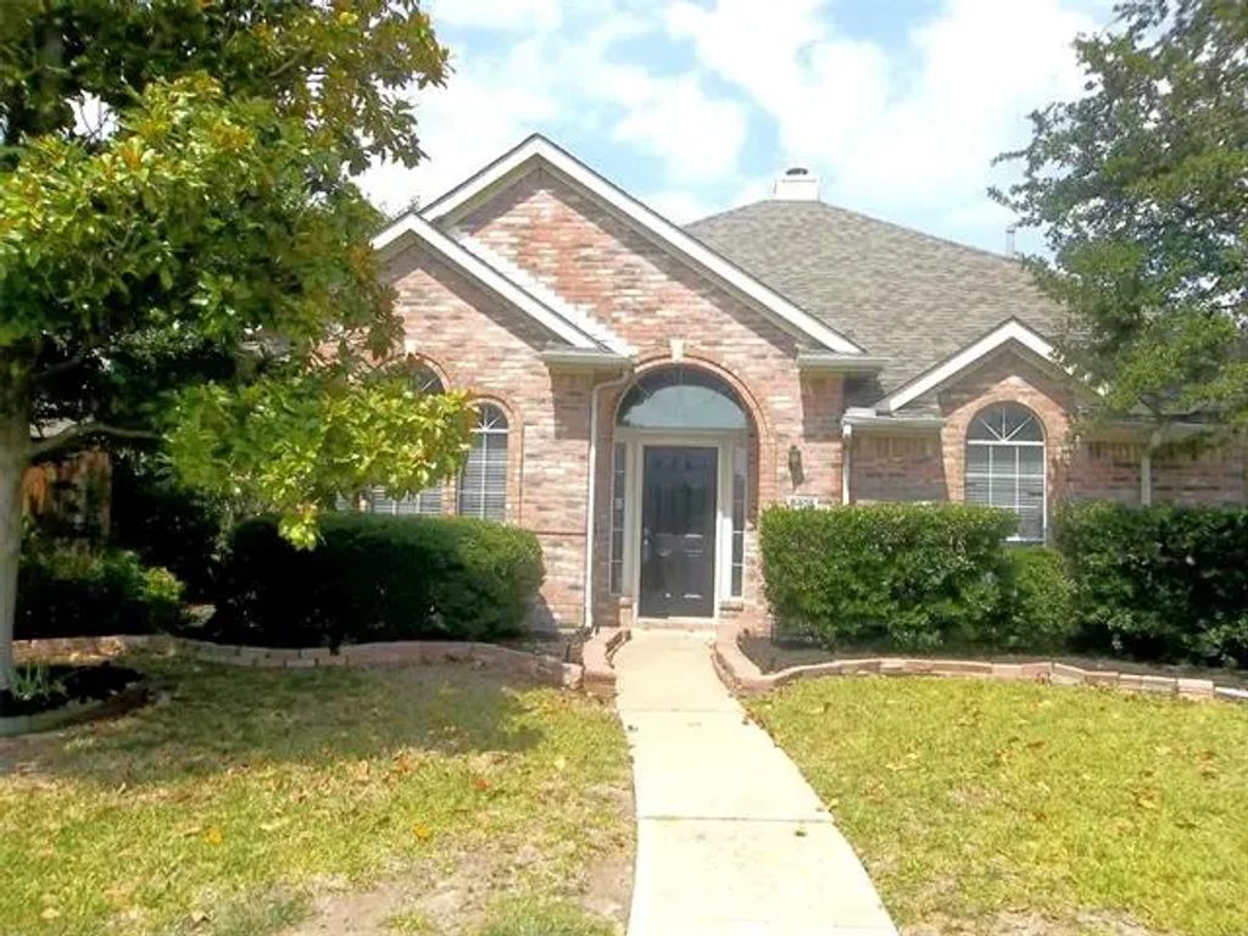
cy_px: 468
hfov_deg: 65.3
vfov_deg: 51.4
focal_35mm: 27
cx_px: 624
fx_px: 973
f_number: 8.9
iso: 80
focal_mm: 4.9
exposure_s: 1/200
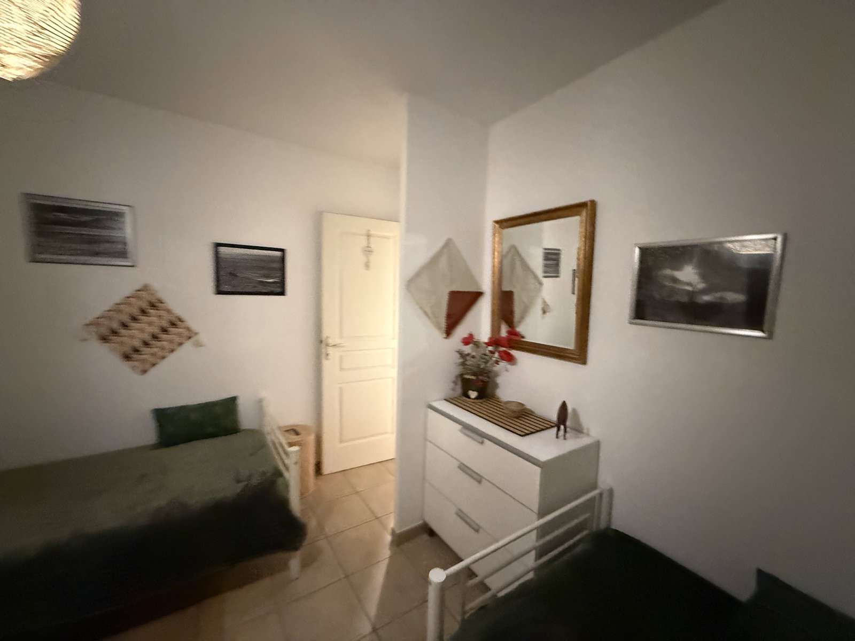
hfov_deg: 102.1
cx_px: 428
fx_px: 346
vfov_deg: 85.7
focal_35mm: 14
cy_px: 320
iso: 1000
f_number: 2.2
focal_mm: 2.22
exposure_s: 1/50
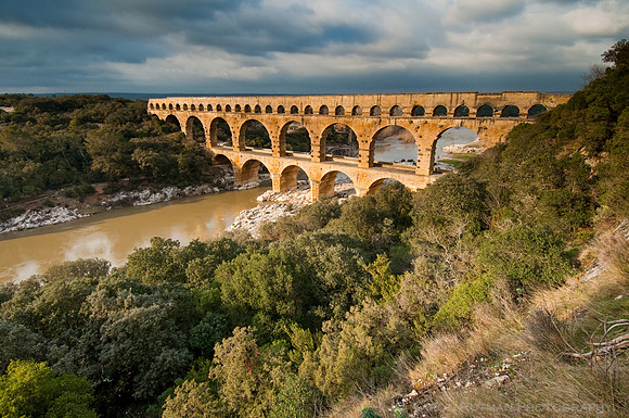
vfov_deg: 67.2
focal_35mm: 18
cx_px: 314
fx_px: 314
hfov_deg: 90.1
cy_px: 209
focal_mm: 12
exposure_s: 1/180
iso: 200
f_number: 6.7
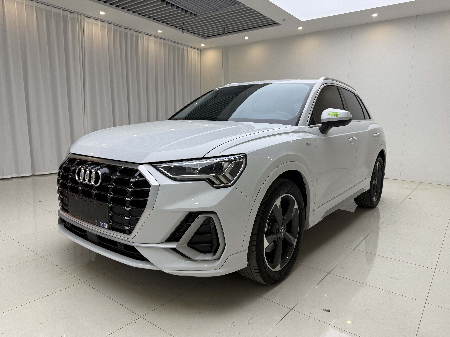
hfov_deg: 71.6
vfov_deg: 56.8
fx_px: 312
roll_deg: -1.8
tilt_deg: -7.1
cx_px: 225
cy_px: 168
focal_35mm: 24
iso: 64
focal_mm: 6.76
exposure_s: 1/271
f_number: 1.78
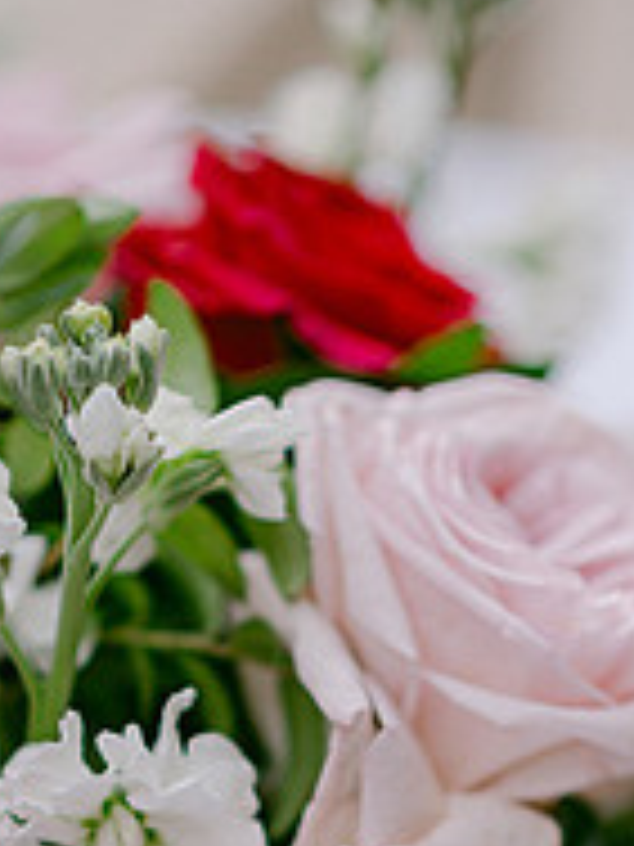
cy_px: 976
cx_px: 389
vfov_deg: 10.0
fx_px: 4762
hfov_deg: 7.6
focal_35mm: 195
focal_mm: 85
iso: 500
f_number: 2
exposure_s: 1/1600
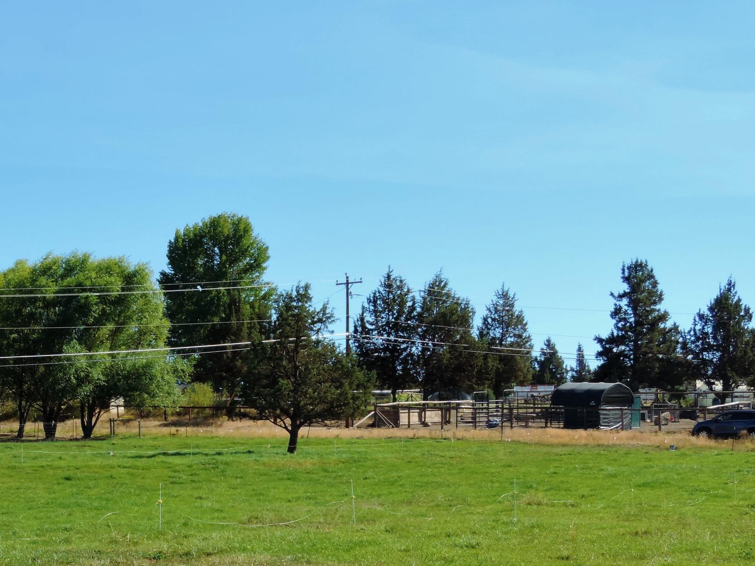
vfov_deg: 16.3
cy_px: 472
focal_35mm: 90
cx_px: 187
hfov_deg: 21.6
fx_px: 1963
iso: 80
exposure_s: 1/640
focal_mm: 8.9
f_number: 3.6
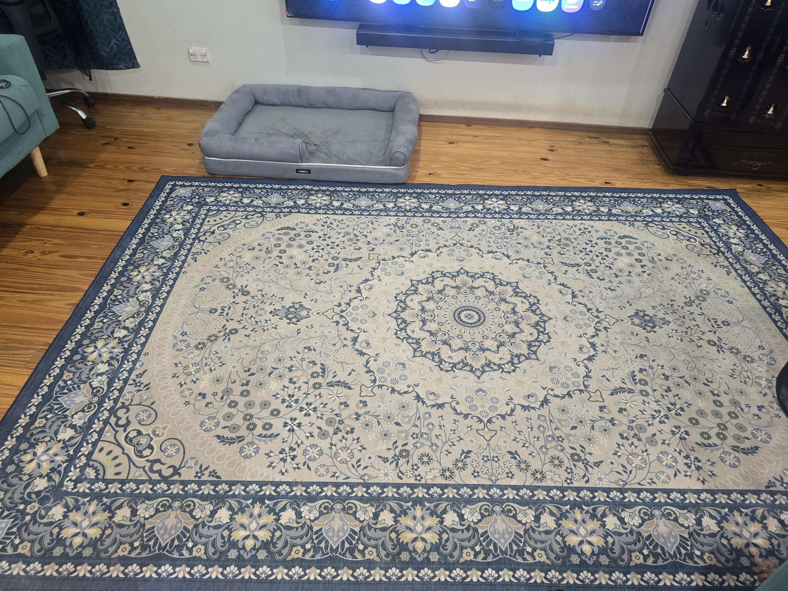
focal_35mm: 23
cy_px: 296
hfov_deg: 73.9
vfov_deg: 58.9
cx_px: 394
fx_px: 524
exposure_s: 1/30
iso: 250
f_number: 1.7
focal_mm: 6.3
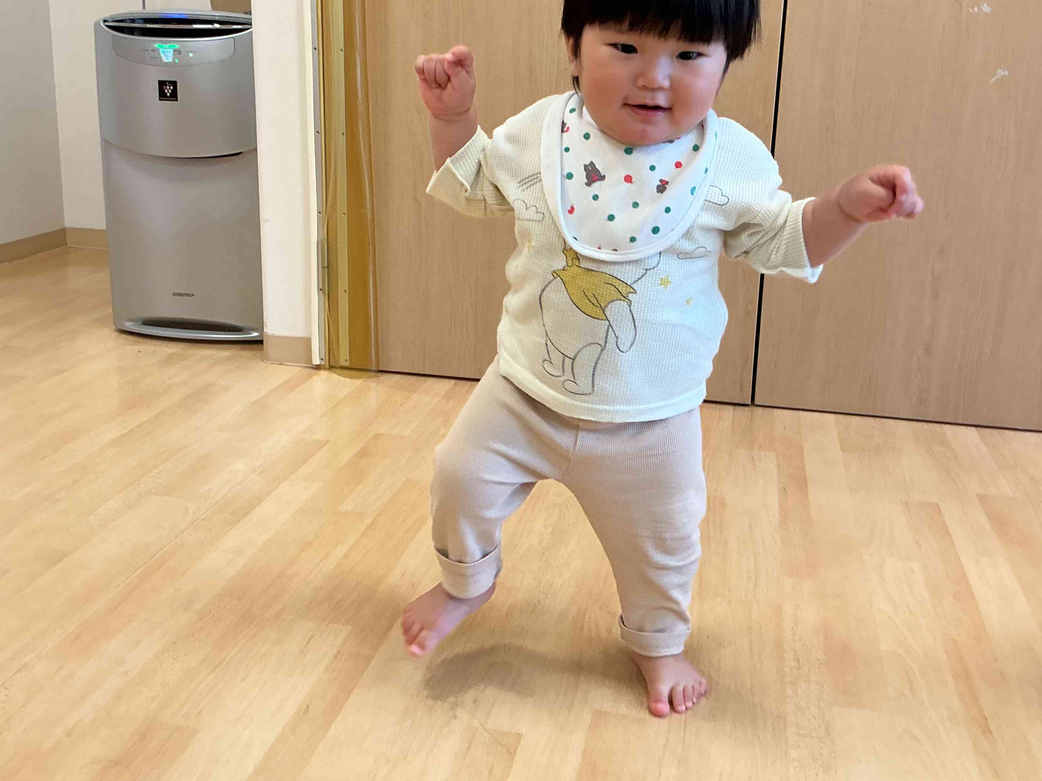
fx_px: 1084
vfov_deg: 39.4
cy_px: 300
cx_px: 504
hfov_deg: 51.3
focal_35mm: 36
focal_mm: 3
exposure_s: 1/100
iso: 50
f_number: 1.8
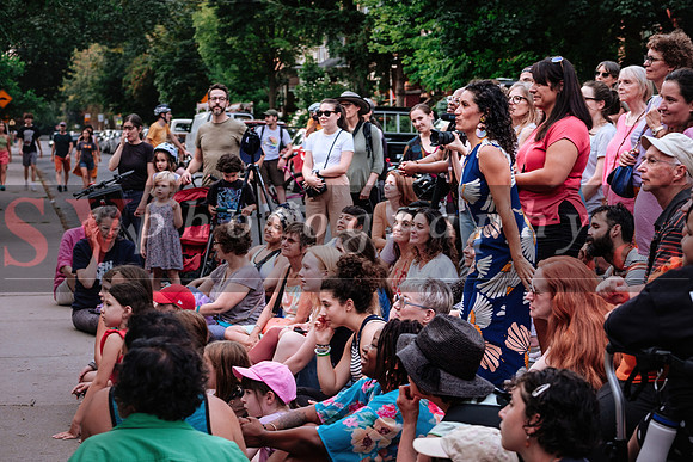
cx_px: 357
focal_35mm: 79
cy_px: 231
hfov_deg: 25.6
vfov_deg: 17.3
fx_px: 1523
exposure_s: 1/250
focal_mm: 50
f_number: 4
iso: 400
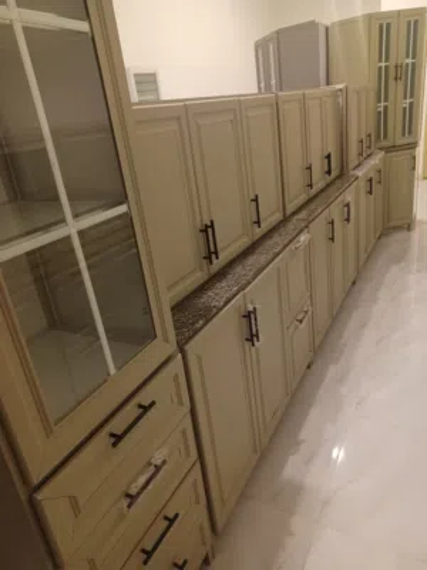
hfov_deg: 54.9
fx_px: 411
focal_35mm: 25
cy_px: 285
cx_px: 214
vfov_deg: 69.4
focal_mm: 4.6
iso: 400
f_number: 1.8
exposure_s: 1/30
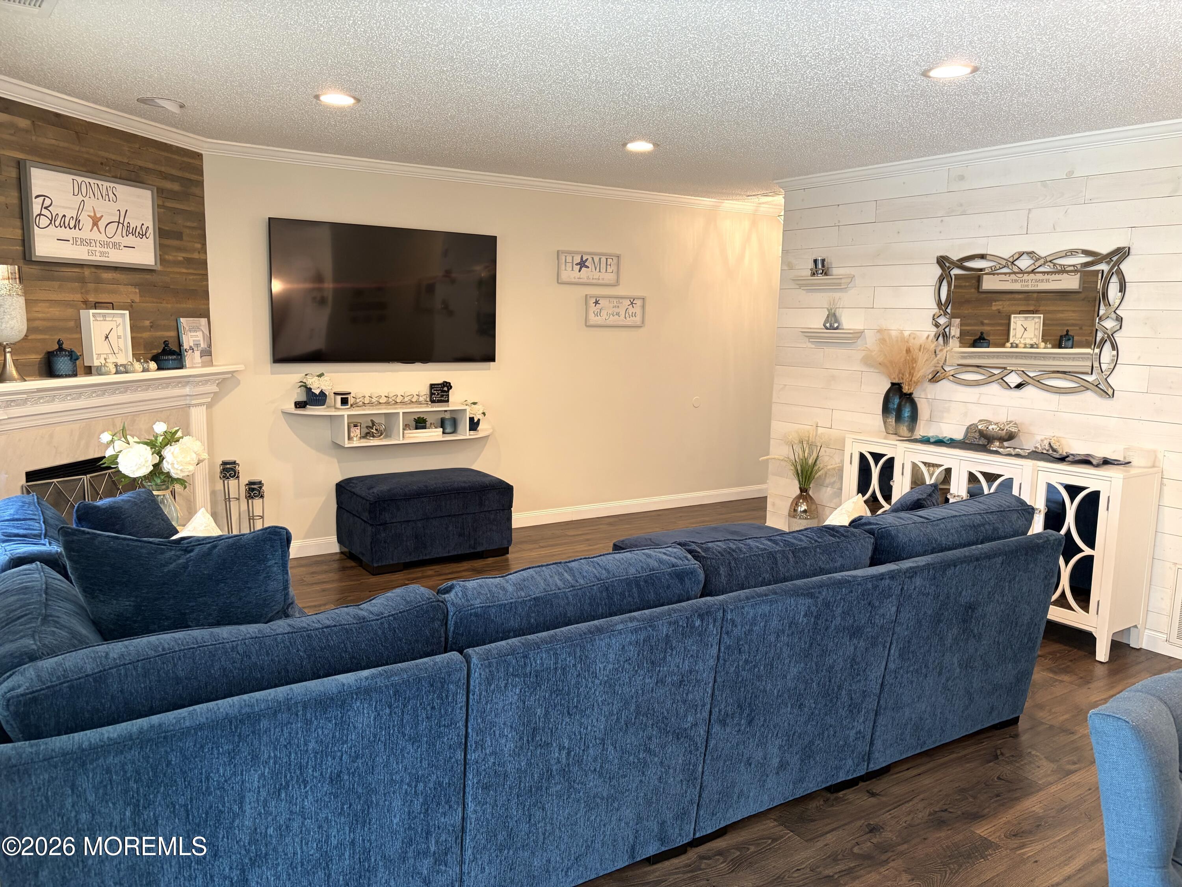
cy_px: 444
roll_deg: -0.4
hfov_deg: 67.3
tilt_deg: -8.3
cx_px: 591
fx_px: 888
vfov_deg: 53.1
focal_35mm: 26
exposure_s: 1/60
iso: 125
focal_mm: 5.96
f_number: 1.6
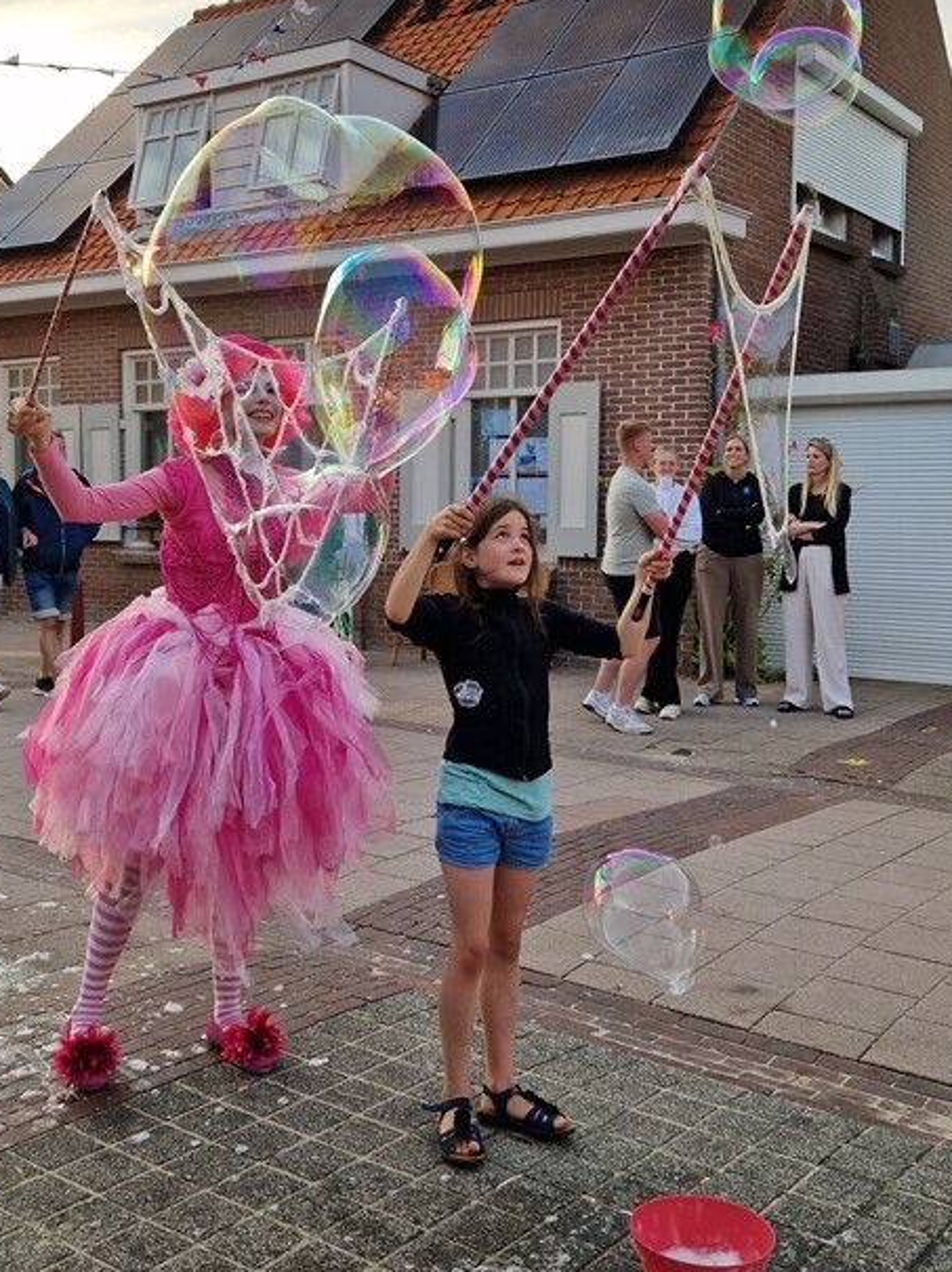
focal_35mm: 28
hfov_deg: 49.6
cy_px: 566
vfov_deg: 63.3
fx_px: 1028
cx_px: 416
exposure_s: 1/2500
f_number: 1.8
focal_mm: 5.4
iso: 50
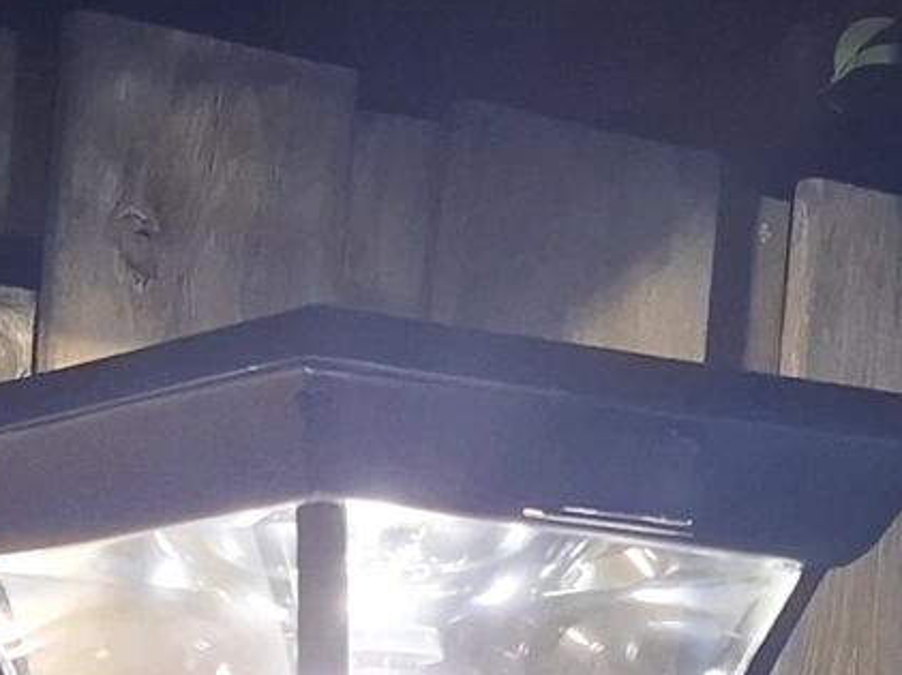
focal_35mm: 140
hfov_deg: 13.7
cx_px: -195
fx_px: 3645
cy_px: 1348
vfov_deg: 9.8
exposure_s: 1/25
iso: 500
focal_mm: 5.54
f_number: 1.8
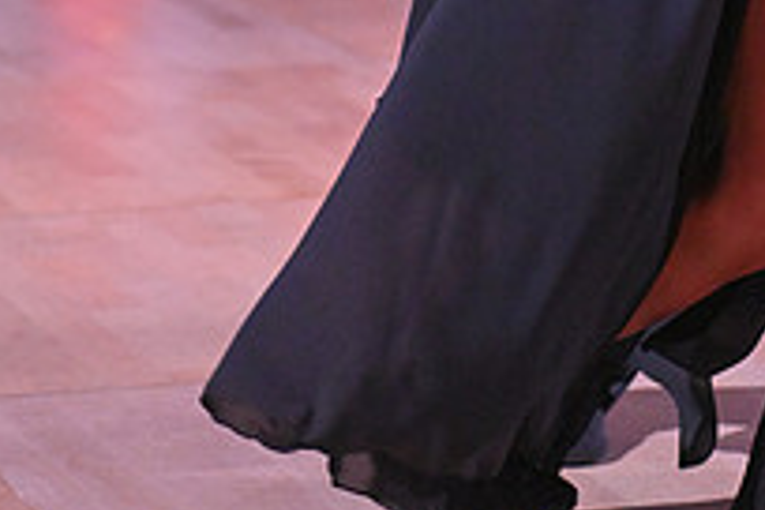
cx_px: 688
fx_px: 5546
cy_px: -506
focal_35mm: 261
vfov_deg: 5.2
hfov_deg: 7.9
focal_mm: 92
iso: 4000
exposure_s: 1/400
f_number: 4
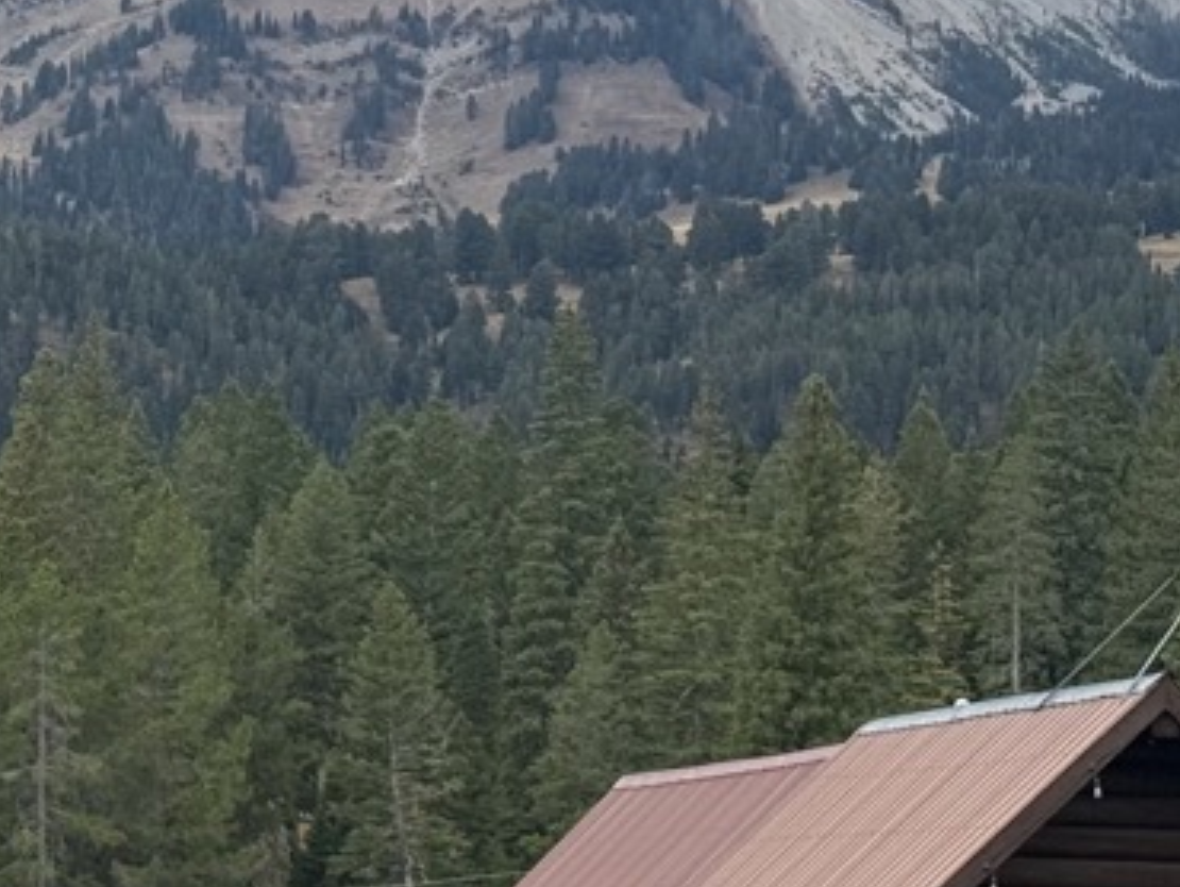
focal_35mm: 166
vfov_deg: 8.9
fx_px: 5662
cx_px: 67
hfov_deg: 11.8
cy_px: 313
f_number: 1.78
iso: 64
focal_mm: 6.76
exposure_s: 1/1185
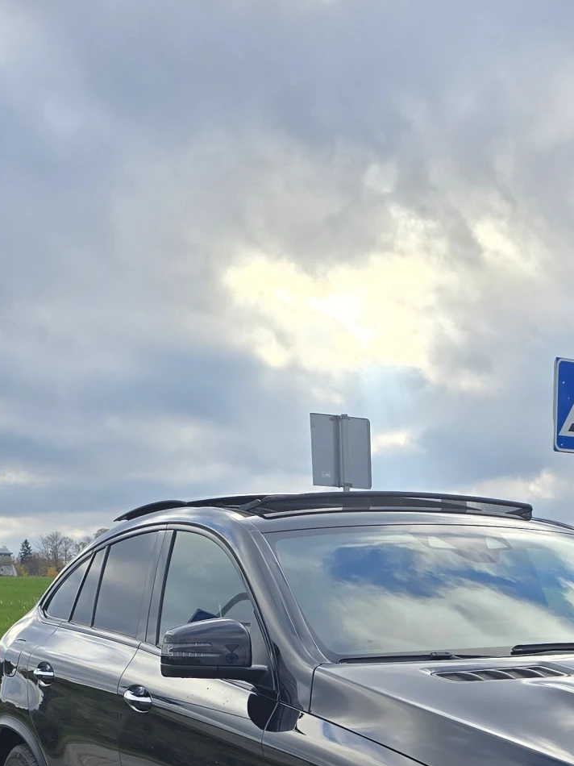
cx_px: 561
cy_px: 903
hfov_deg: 22.8
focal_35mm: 62
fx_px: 1371
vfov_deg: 27.7
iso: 12
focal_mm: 6.3
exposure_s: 1/548
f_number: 1.7
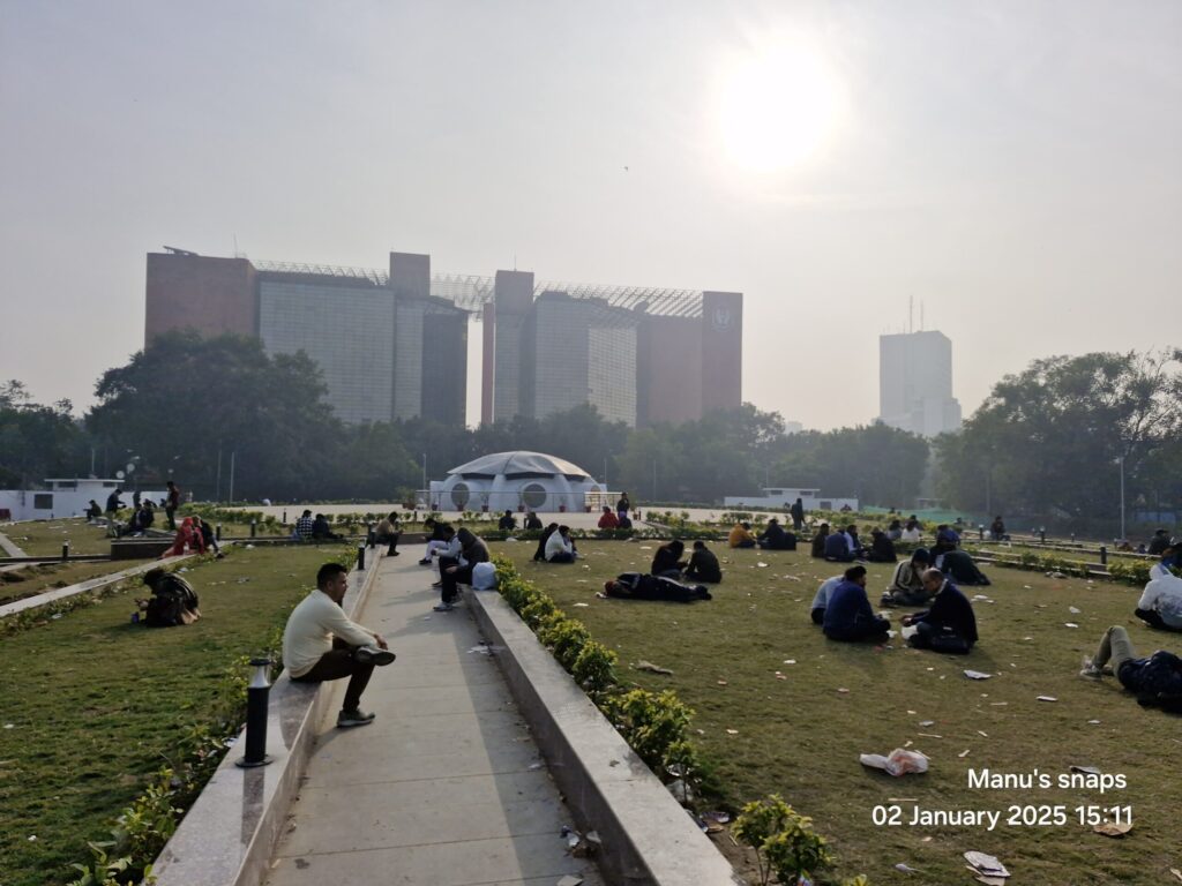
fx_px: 785
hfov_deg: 73.9
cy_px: 443
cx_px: 591
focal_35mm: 23
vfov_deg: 58.9
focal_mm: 5.54
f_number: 1.8
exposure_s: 1/5216
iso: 50
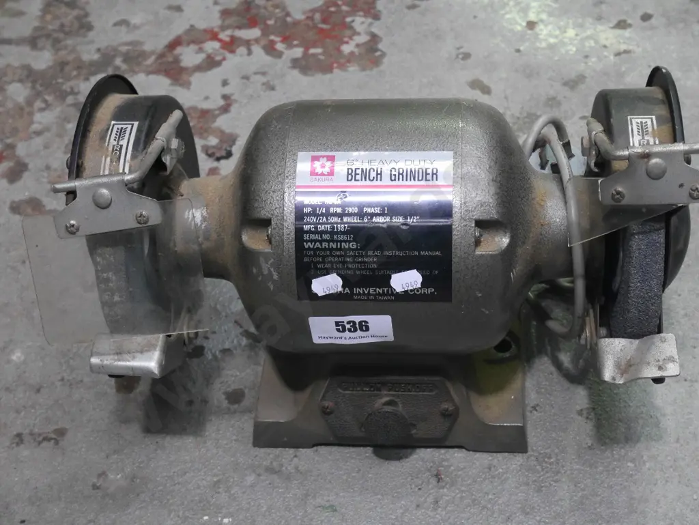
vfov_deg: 22.9
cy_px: 262
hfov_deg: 30.3
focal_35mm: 64
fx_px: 1293
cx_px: 350
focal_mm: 32
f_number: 5.6
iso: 3200
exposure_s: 1/50
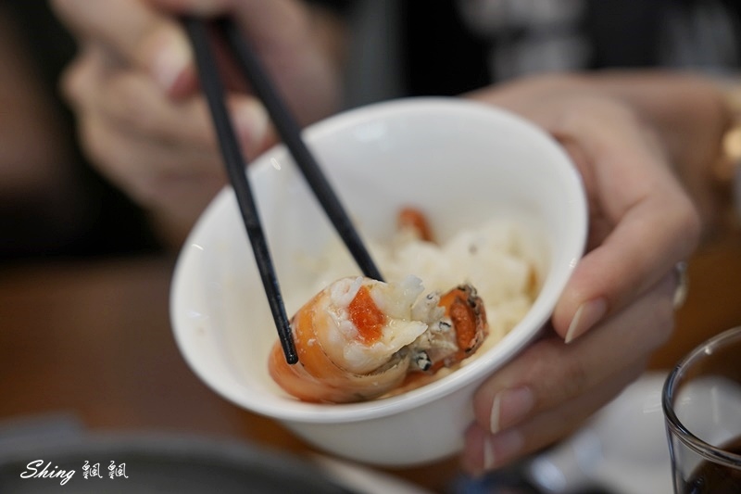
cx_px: 370
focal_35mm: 78
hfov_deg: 26.0
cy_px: 247
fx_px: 1605
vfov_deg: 17.5
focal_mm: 78
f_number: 5
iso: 800
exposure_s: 1/80
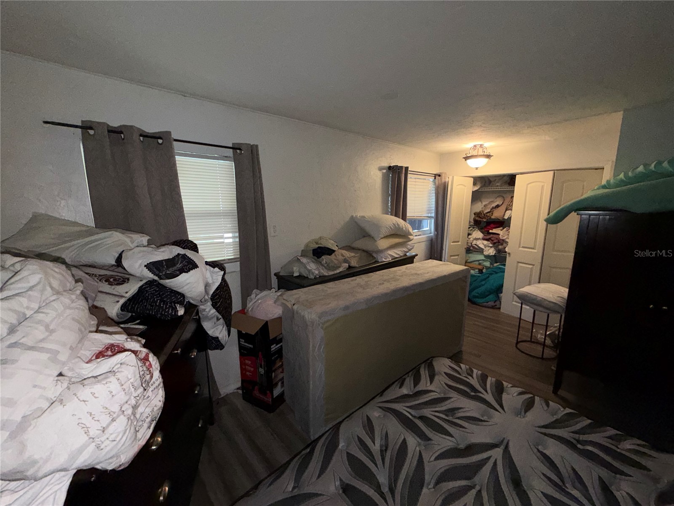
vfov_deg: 85.7
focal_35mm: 14
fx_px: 273
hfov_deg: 102.1
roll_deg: +1.0
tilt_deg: -10.8
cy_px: 253
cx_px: 337
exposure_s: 1/60
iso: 125
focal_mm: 2.22
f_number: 2.2
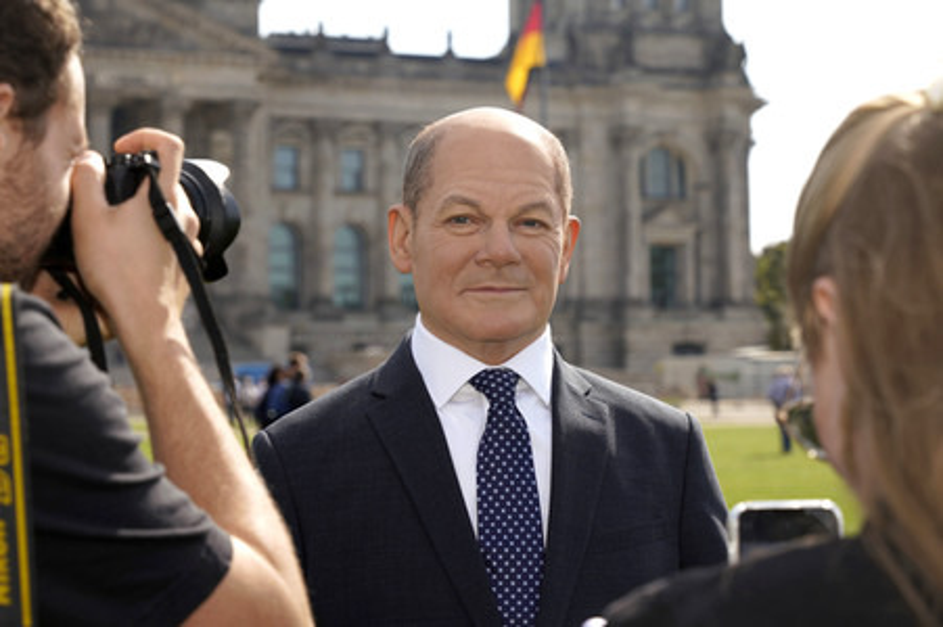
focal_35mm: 73
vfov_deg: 18.6
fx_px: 1911
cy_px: 314
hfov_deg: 27.7
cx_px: 472
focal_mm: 73
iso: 100
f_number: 6.3
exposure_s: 1/320
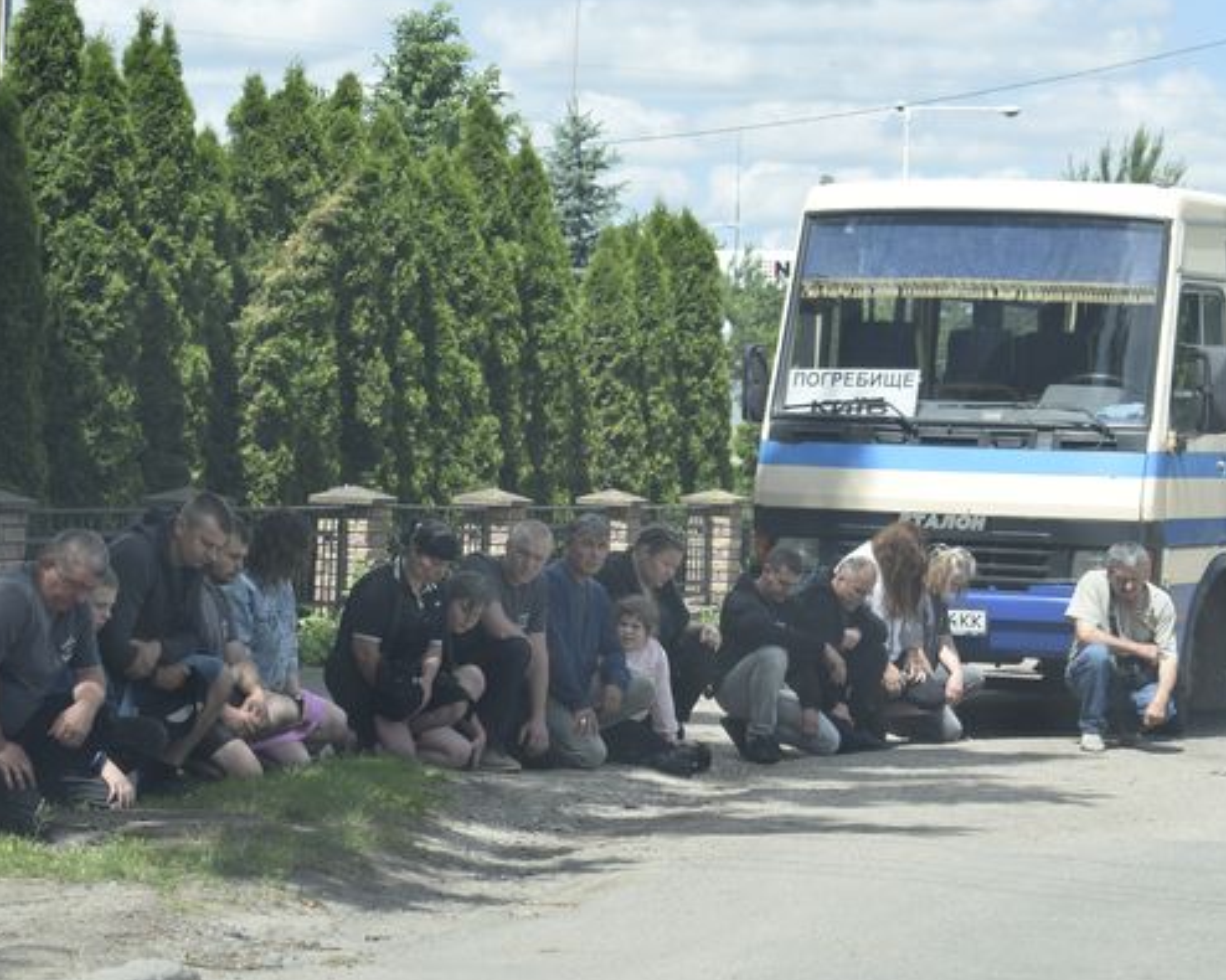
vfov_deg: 13.1
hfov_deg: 16.3
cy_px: 490
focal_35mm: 118
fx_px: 4270
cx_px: 439
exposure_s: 1/250
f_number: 8
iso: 200
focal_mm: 55
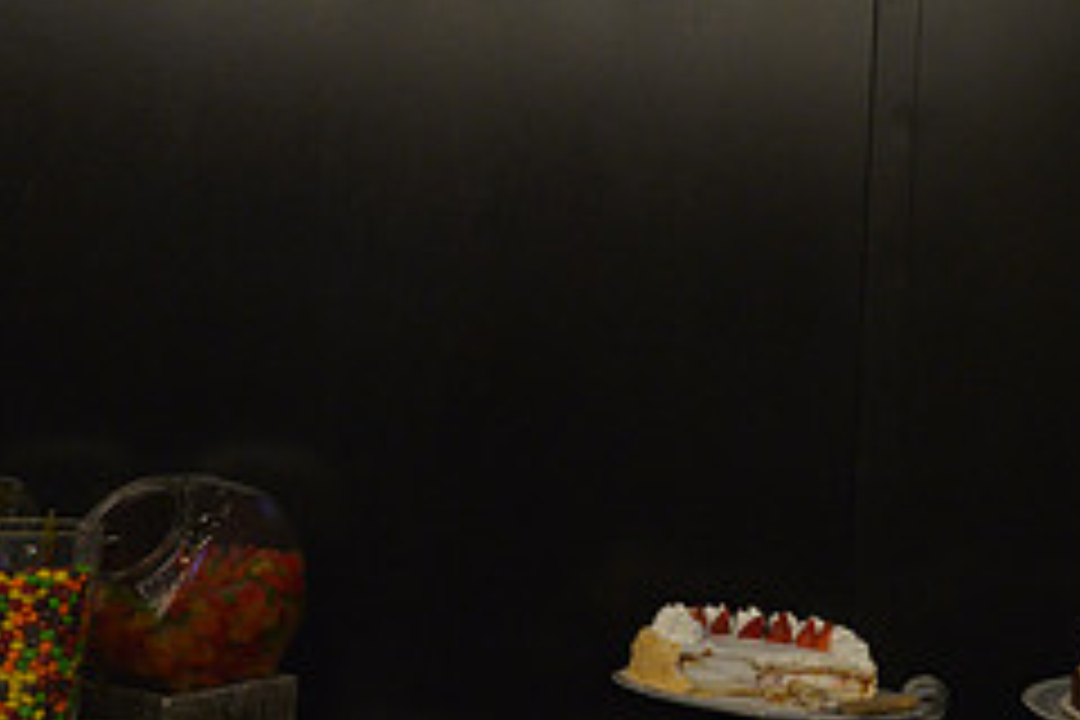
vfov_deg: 23.3
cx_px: 900
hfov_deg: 33.3
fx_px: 1740
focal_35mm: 58
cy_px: 439
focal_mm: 24
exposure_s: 1/400
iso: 1600
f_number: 2.8
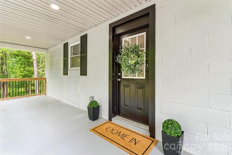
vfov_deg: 72.7
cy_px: 78
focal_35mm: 16
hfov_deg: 95.7
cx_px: 116
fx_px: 105
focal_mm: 16.3
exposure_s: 1/8
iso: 100
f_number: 9
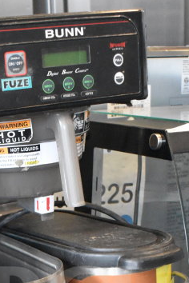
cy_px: 330
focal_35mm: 93
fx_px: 732
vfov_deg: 20.6
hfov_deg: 14.7
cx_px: 62
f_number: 6.3
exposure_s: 1/160
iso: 6400
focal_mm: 24
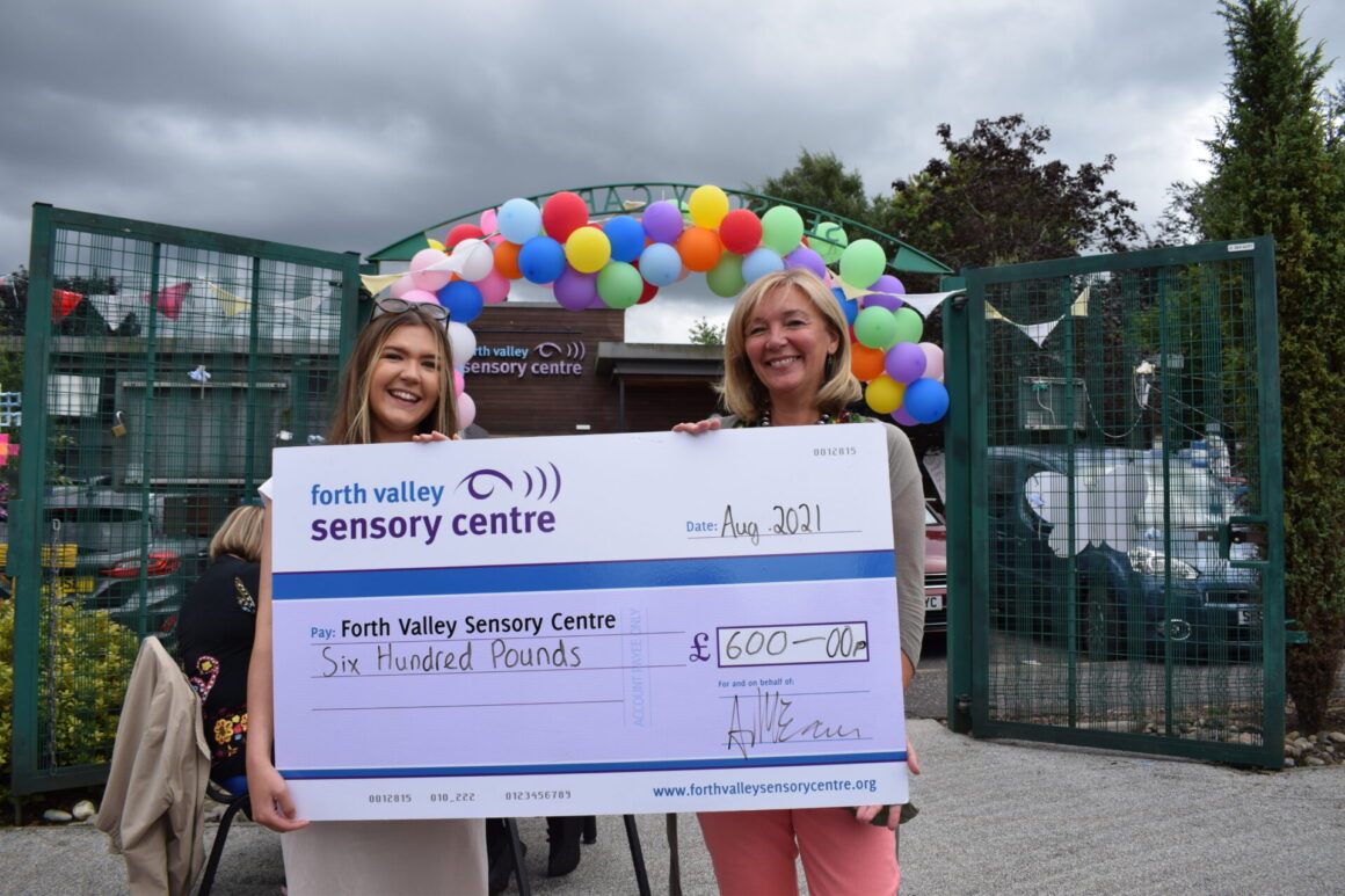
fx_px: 1121
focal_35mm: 30
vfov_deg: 43.6
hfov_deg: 61.9
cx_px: 672
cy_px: 448
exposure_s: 1/320
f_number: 7.1
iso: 200
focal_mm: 20
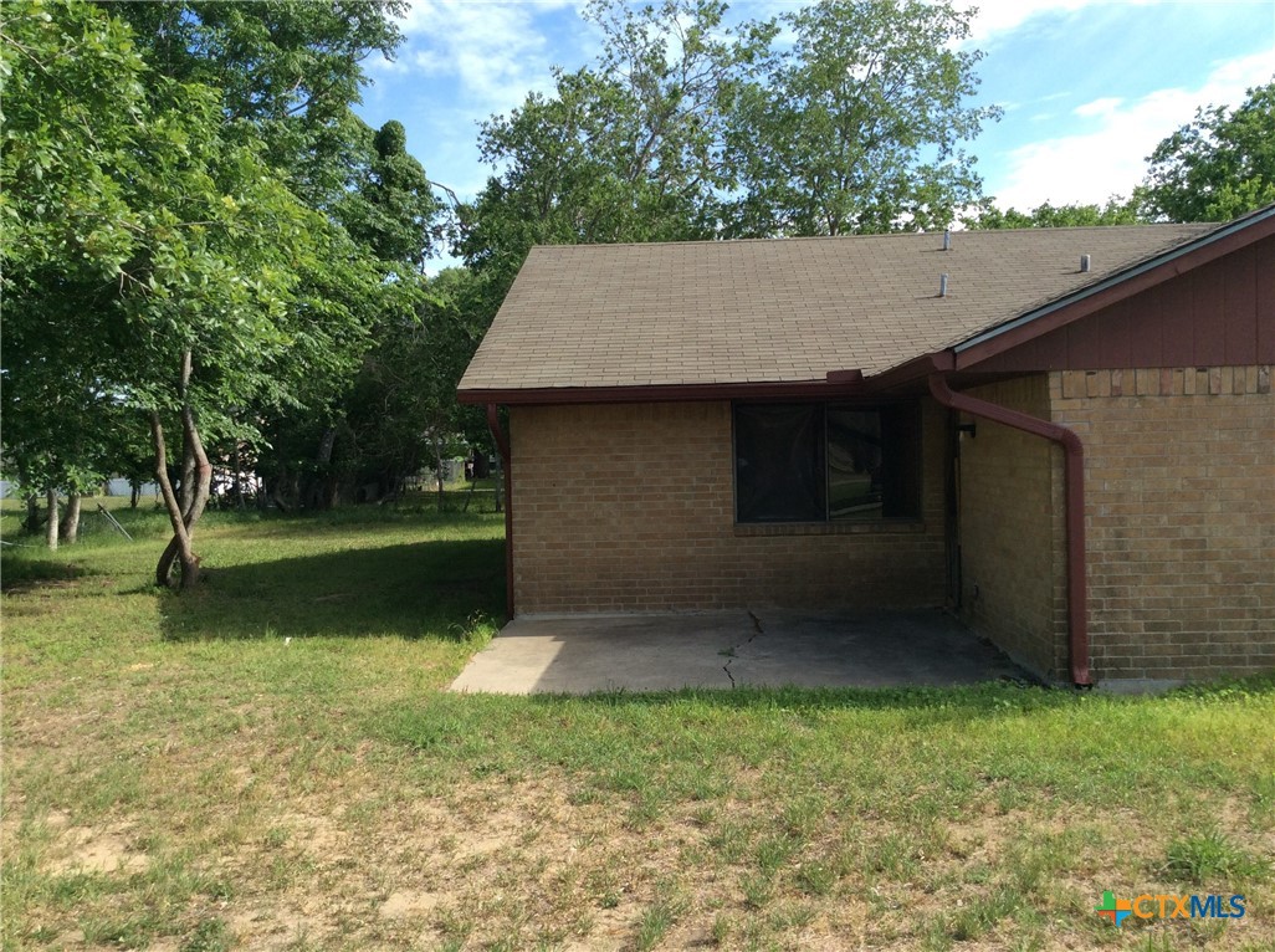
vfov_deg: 44.0
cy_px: 476
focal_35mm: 32
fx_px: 1177
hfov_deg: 56.9
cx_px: 638
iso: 32
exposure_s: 1/715
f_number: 2.4
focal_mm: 3.3
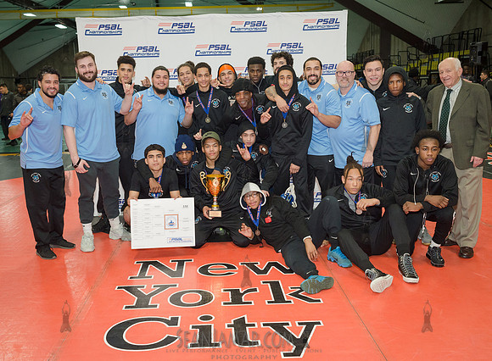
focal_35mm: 38
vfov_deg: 37.1
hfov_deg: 49.0
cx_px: 220
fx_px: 539
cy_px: 180
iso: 2500
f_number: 5.6
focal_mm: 35
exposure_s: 1/160
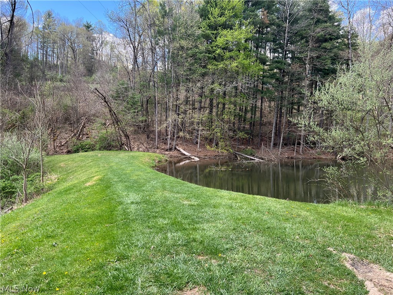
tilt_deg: -0.2
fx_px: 295
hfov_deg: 67.3
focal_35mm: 26
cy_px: 148
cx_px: 196
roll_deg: -0.1
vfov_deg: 53.1
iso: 50
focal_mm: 5.7
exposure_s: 1/572
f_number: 1.5
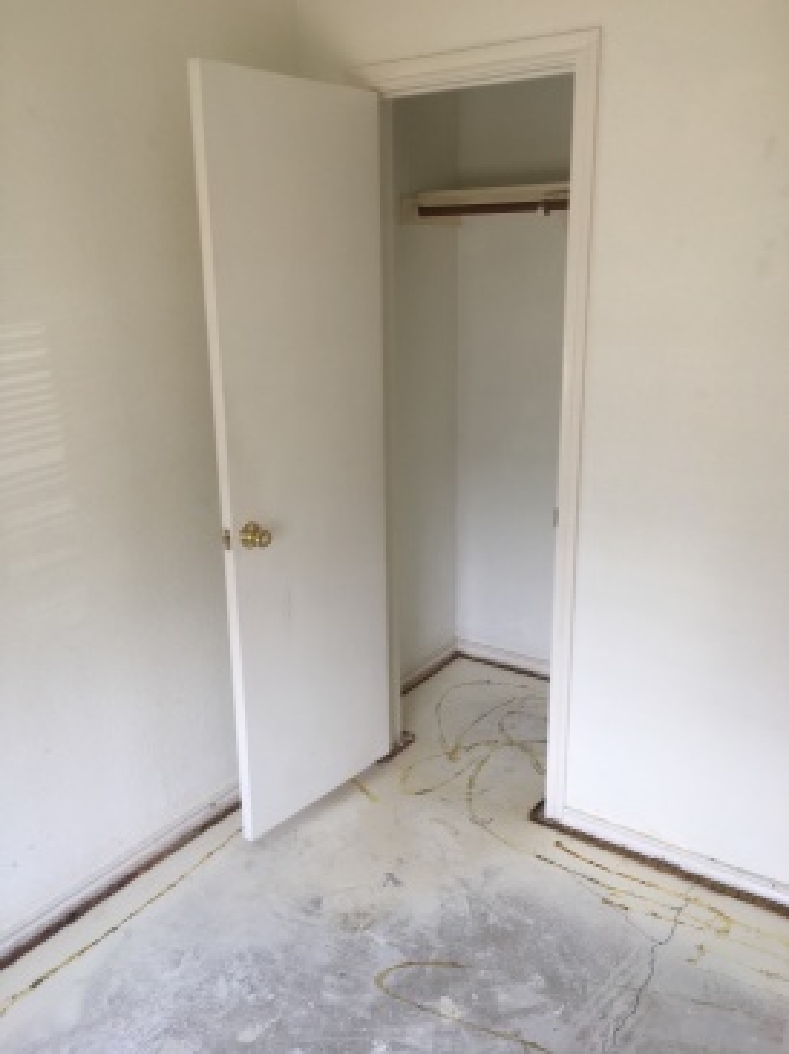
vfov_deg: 61.7
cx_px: 394
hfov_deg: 48.2
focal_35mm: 29
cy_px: 527
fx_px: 882
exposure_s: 1/60
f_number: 2.2
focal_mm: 4.15
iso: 25
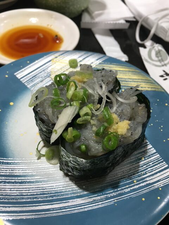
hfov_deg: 48.2
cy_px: 112
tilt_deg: -51.1
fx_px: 189
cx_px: 84
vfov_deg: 61.7
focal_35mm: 29
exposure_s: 1/120
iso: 40
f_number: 2.2
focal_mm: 4.15
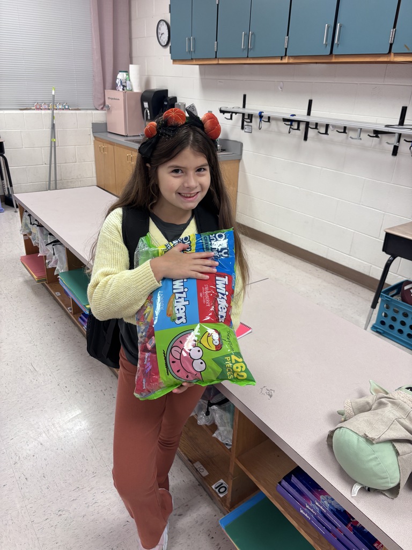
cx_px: 206
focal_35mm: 26
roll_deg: -2.7
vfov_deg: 67.3
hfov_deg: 53.1
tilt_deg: -24.9
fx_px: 413
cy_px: 275
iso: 125
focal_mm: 5.96
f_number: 1.6
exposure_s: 1/80
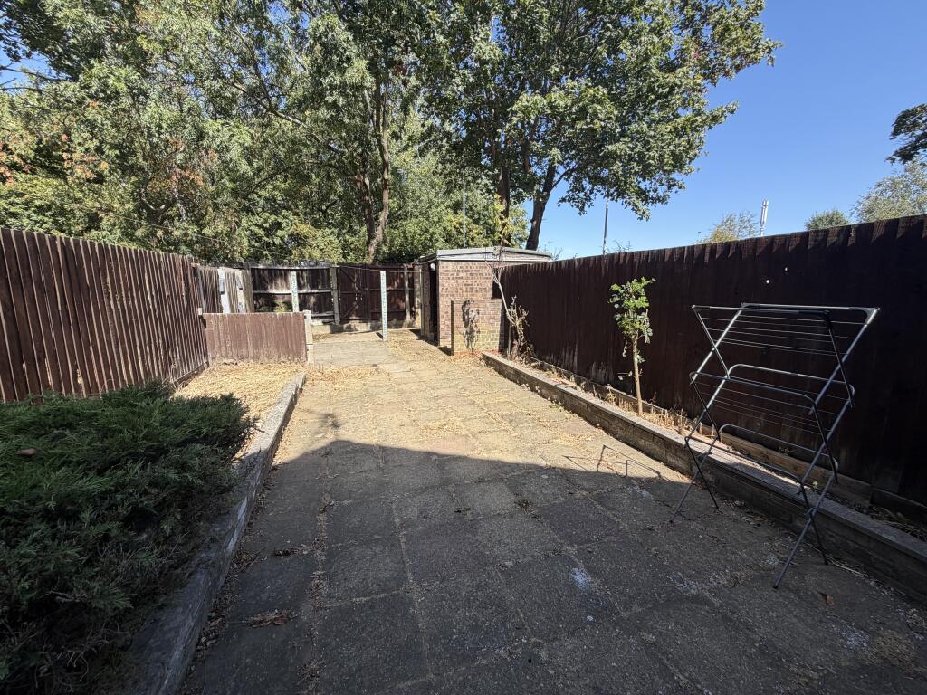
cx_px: 464
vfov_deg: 85.7
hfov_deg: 102.1
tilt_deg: -8.9
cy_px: 348
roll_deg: +0.8
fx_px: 375
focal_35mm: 14
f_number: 2.2
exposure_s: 1/549
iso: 40
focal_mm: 2.22
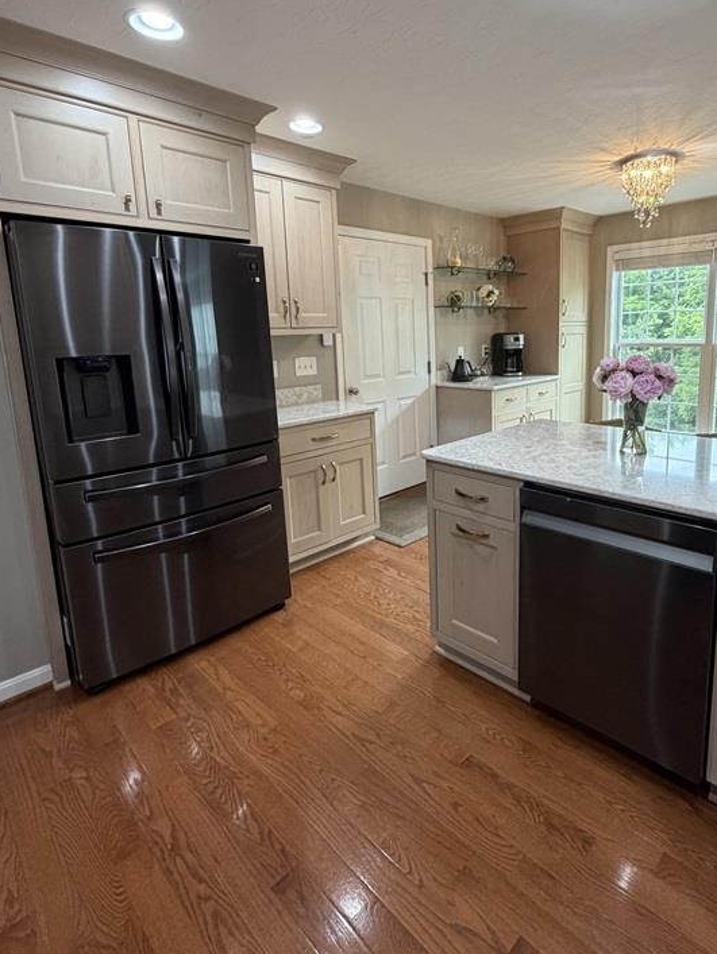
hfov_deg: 68.0
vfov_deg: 84.2
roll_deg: +1.2
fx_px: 524
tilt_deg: -9.9
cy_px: 417
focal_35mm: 19
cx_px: 435
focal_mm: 2.22
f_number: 2.2
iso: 160
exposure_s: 1/60
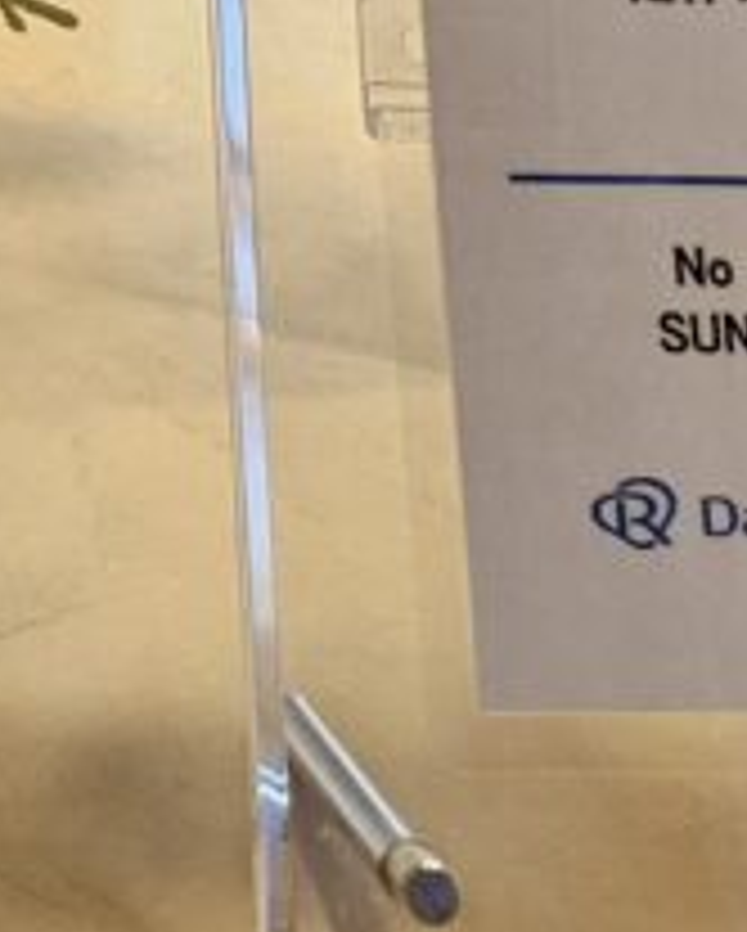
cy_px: -1481
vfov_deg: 11.5
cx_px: -968
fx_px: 3587
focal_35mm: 130
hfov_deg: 10.5
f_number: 1.8
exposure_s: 1/100
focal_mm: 5.4
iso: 320
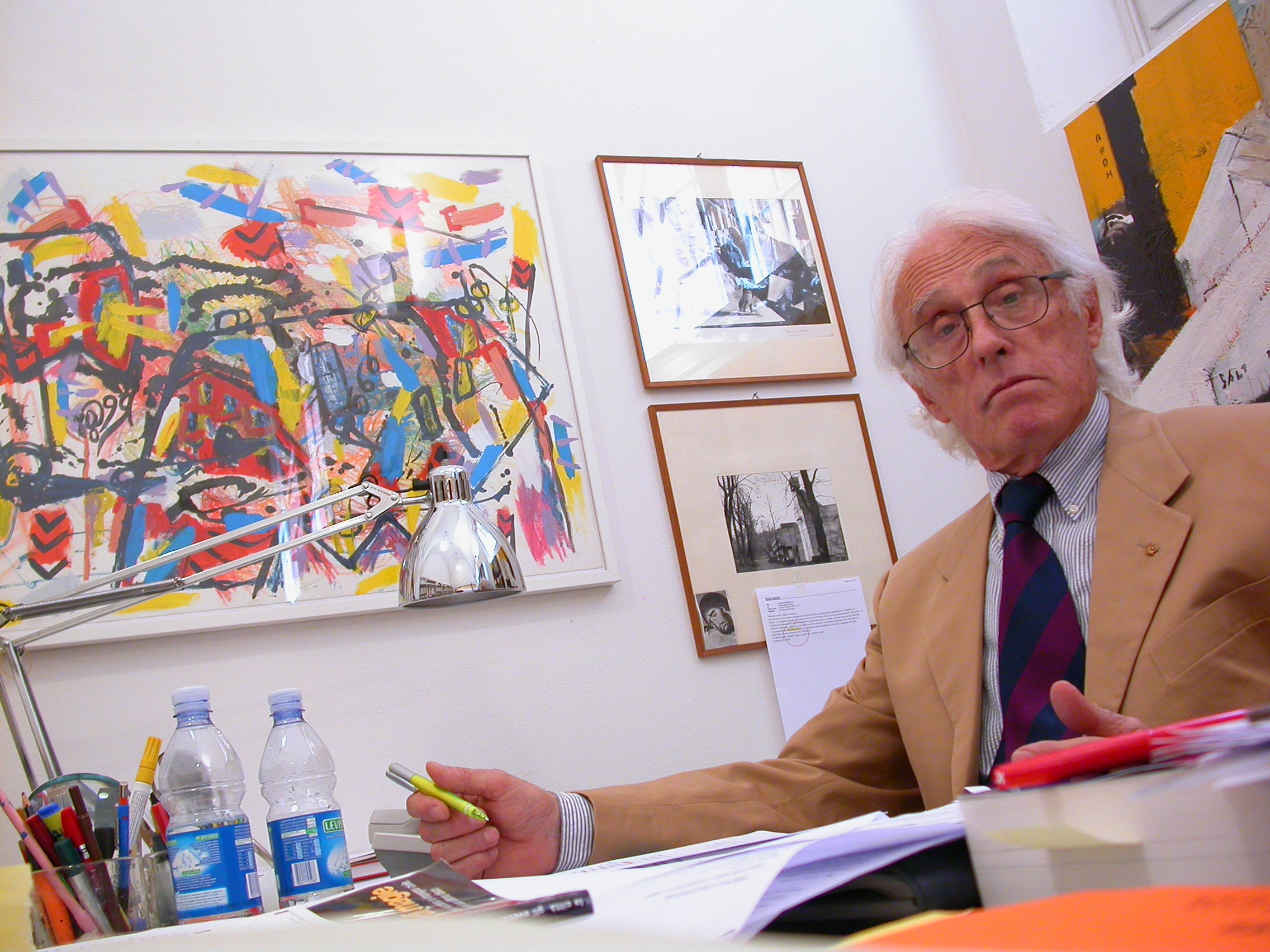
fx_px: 1394
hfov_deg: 49.0
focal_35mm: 38
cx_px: 635
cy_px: 476
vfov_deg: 37.7
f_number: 2.6
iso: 100
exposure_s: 1/30
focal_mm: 7.85
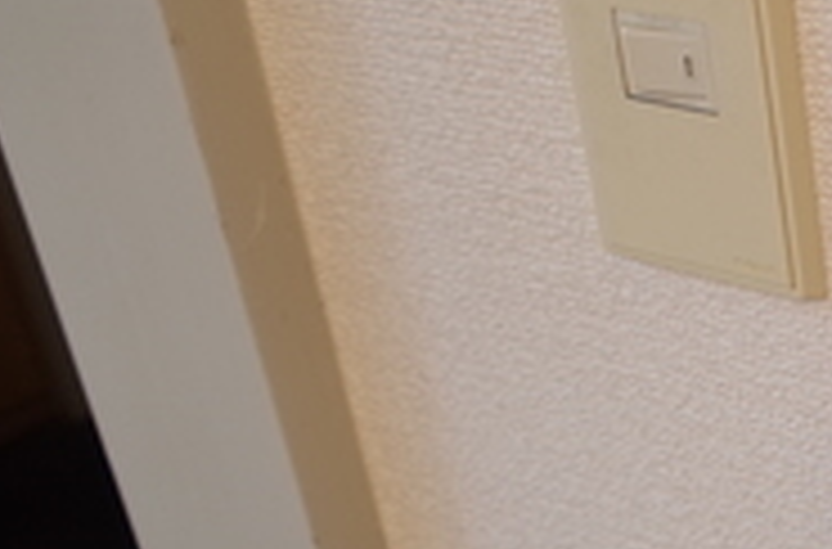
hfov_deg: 18.7
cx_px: 1246
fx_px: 2234
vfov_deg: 14.0
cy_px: 261
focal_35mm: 97
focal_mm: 18.3
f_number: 2.8
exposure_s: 1/40
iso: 250
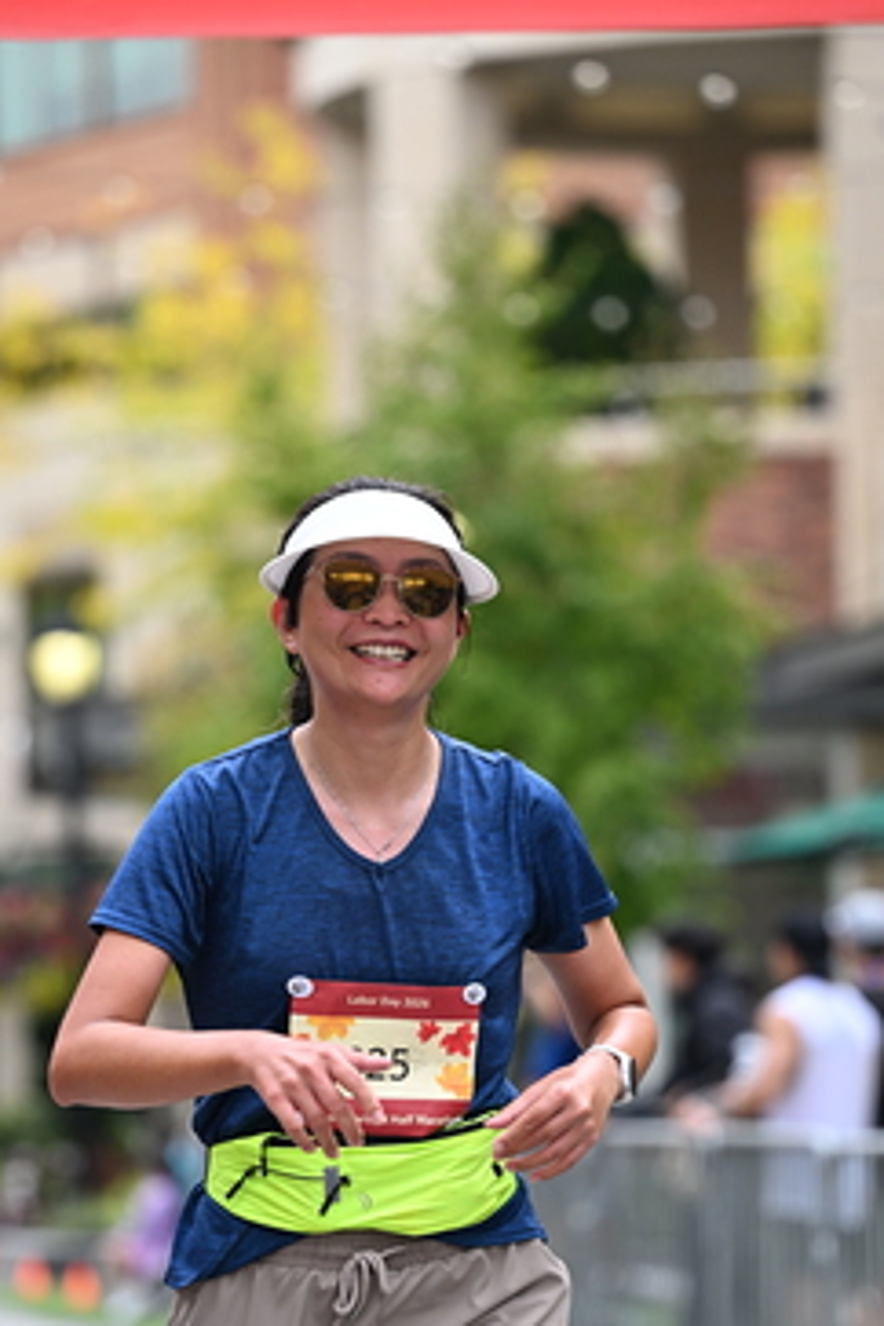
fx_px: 7256
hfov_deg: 7.0
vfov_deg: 10.4
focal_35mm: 197
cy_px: 771
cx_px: 469
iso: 640
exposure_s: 1/2500
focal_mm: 130
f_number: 2.8
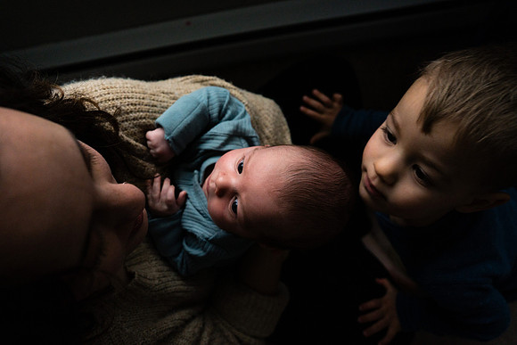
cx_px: 258
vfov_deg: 53.2
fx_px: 345
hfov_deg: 73.7
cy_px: 172
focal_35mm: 24
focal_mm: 24
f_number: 4
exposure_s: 1/200
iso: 800
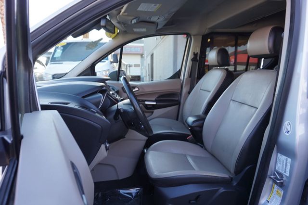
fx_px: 205
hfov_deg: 73.8
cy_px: 102
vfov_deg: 53.1
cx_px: 154
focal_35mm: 24
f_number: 4
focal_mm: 16
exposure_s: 1/60
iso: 125
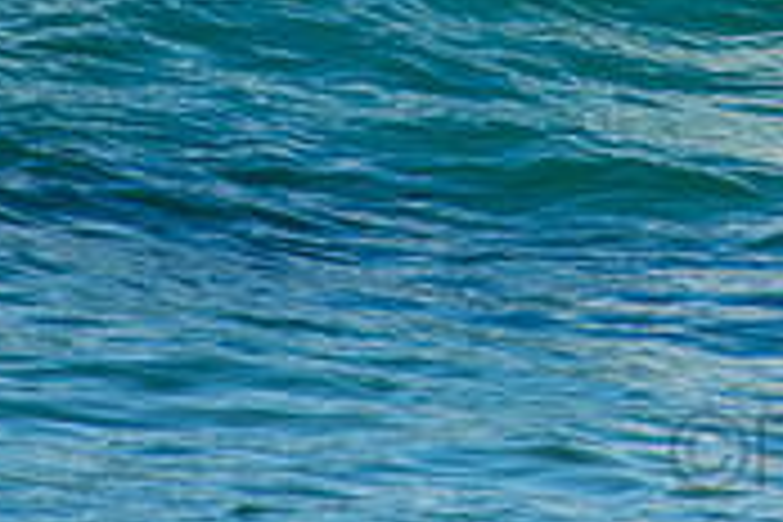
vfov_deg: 0.7
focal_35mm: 2003
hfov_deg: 1.0
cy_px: -295
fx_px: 43562
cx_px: 1017
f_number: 5.6
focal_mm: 400
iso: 110
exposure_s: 1/400
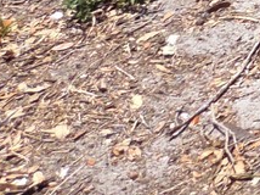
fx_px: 1290
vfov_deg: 7.4
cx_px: 759
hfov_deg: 9.3
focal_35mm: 172
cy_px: -441
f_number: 1.8
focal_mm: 5.4
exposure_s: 1/1300
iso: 25
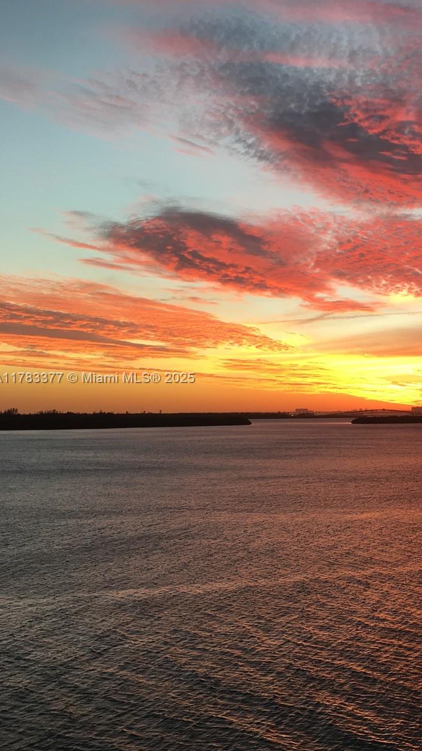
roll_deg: +0.6
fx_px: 856
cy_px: 379
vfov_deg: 47.4
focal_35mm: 43
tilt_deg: +2.8
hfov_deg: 25.1
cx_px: 501
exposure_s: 1/60
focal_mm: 4.15
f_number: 2.2
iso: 32
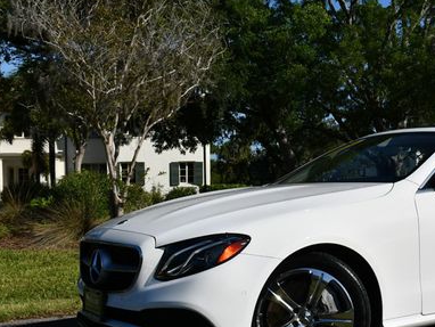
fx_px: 729
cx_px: 359
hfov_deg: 32.2
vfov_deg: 25.2
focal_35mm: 58
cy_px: 180
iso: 100
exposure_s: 1/400
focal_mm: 18
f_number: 10
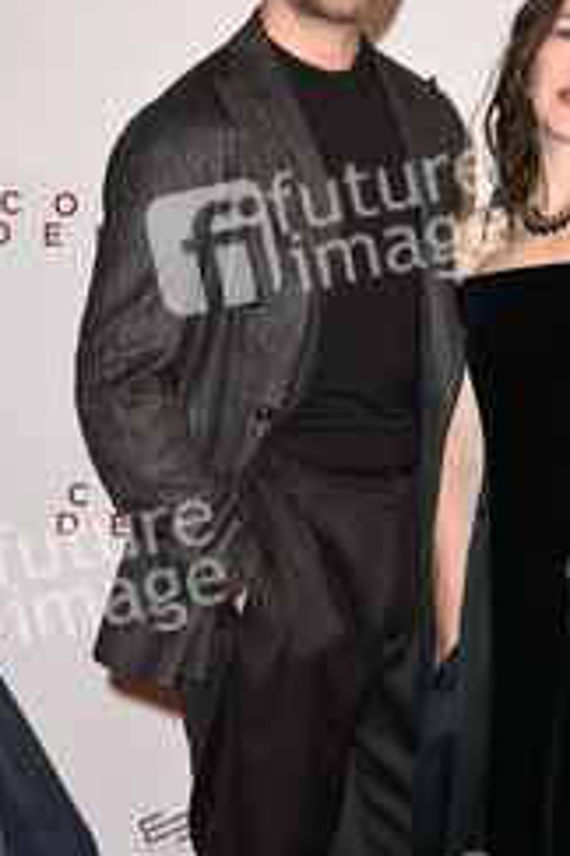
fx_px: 2185
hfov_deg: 14.8
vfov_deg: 22.1
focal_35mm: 92
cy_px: 409
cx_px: 429
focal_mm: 56
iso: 500
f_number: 6.3
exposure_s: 1/200
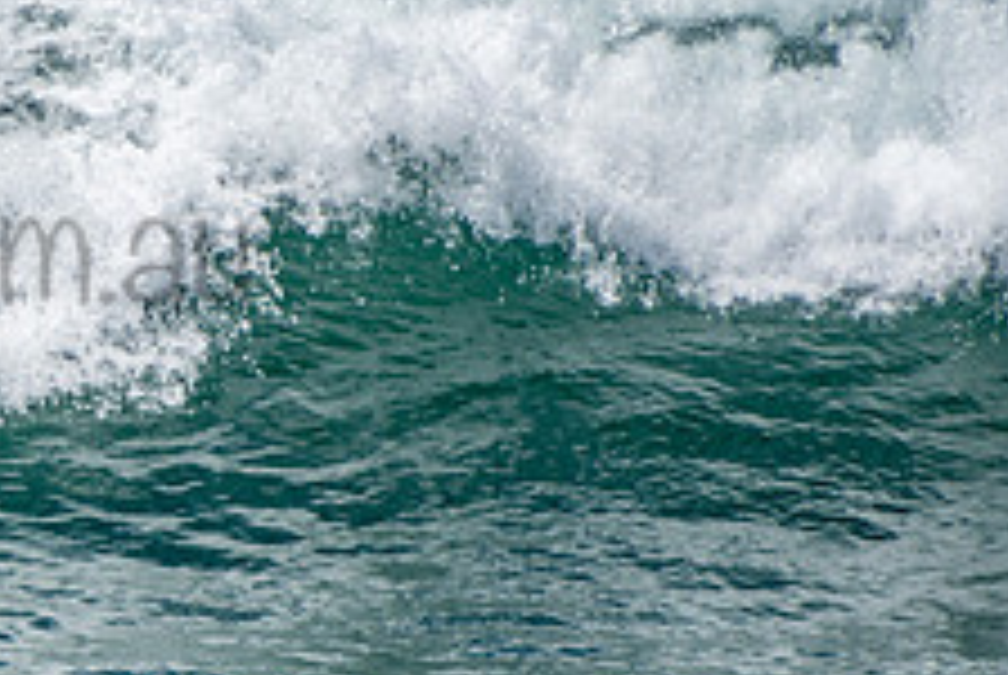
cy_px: 200
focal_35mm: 1552
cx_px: -225
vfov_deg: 0.9
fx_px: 43512
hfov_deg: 1.3
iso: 320
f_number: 5.6
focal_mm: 400
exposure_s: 1/2000
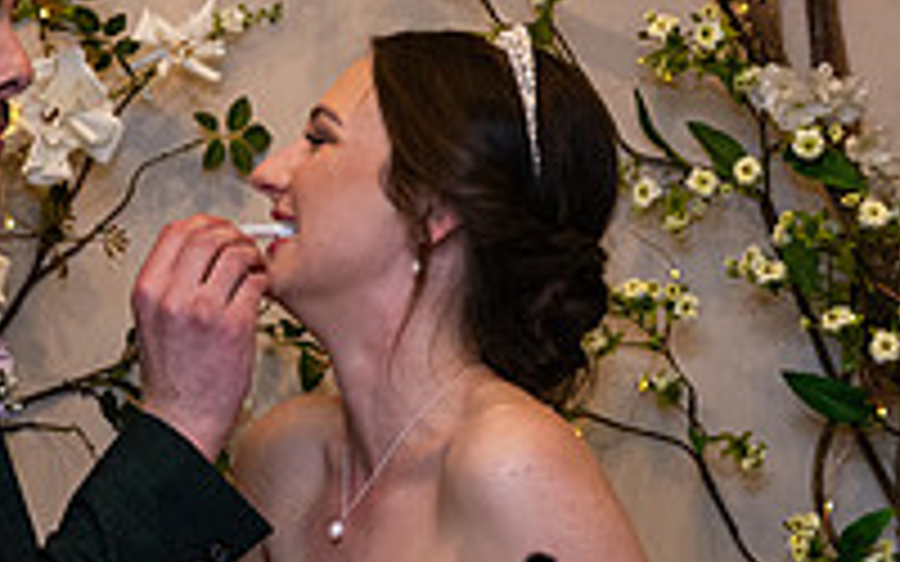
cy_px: 506
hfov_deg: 15.5
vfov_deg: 9.8
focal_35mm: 133
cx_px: 27
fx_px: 3262
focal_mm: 45
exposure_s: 1/60
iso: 800
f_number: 3.5
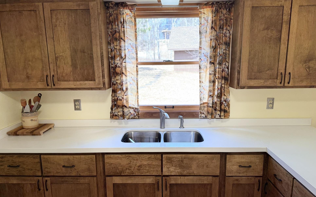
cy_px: 110
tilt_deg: -11.6
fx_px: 233
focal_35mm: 27
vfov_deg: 45.9
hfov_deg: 68.4
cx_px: 157
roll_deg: -0.2
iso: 100
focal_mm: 6.76
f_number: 1.78
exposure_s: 1/120
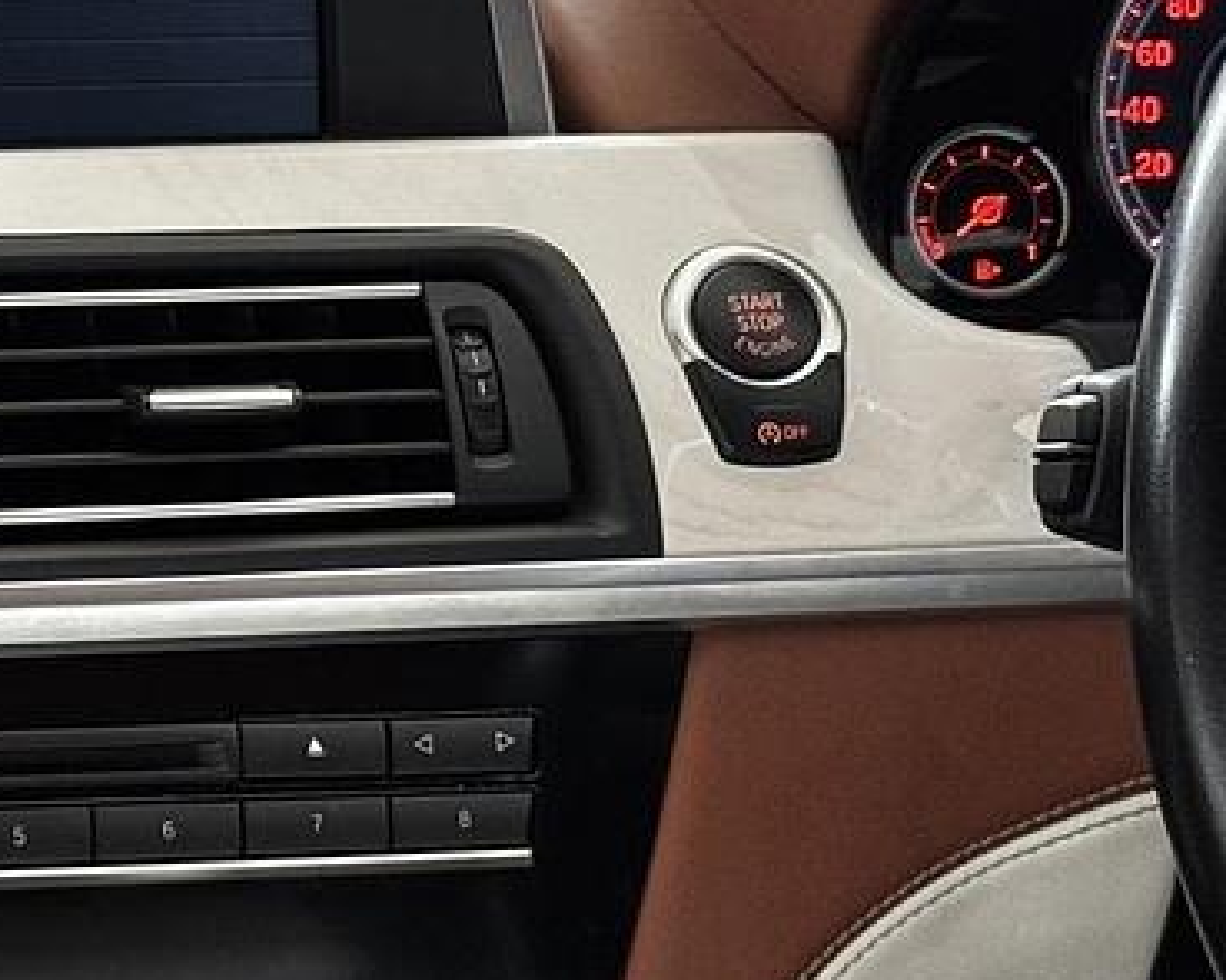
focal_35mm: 122
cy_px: 465
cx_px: -342
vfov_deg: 12.6
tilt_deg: -16.5
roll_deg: +0.8
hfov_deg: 15.1
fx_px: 4426
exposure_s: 1/40
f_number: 1.78
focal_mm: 6.76
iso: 500
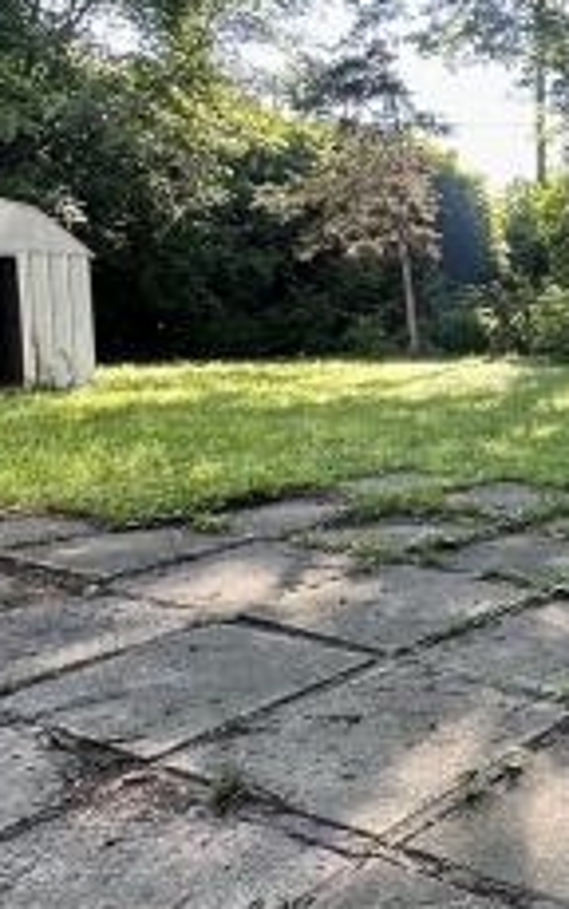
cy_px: 429
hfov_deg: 25.7
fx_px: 1066
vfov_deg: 46.2
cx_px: 735
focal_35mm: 43
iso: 40
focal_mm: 2.22
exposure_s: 1/102
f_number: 2.2
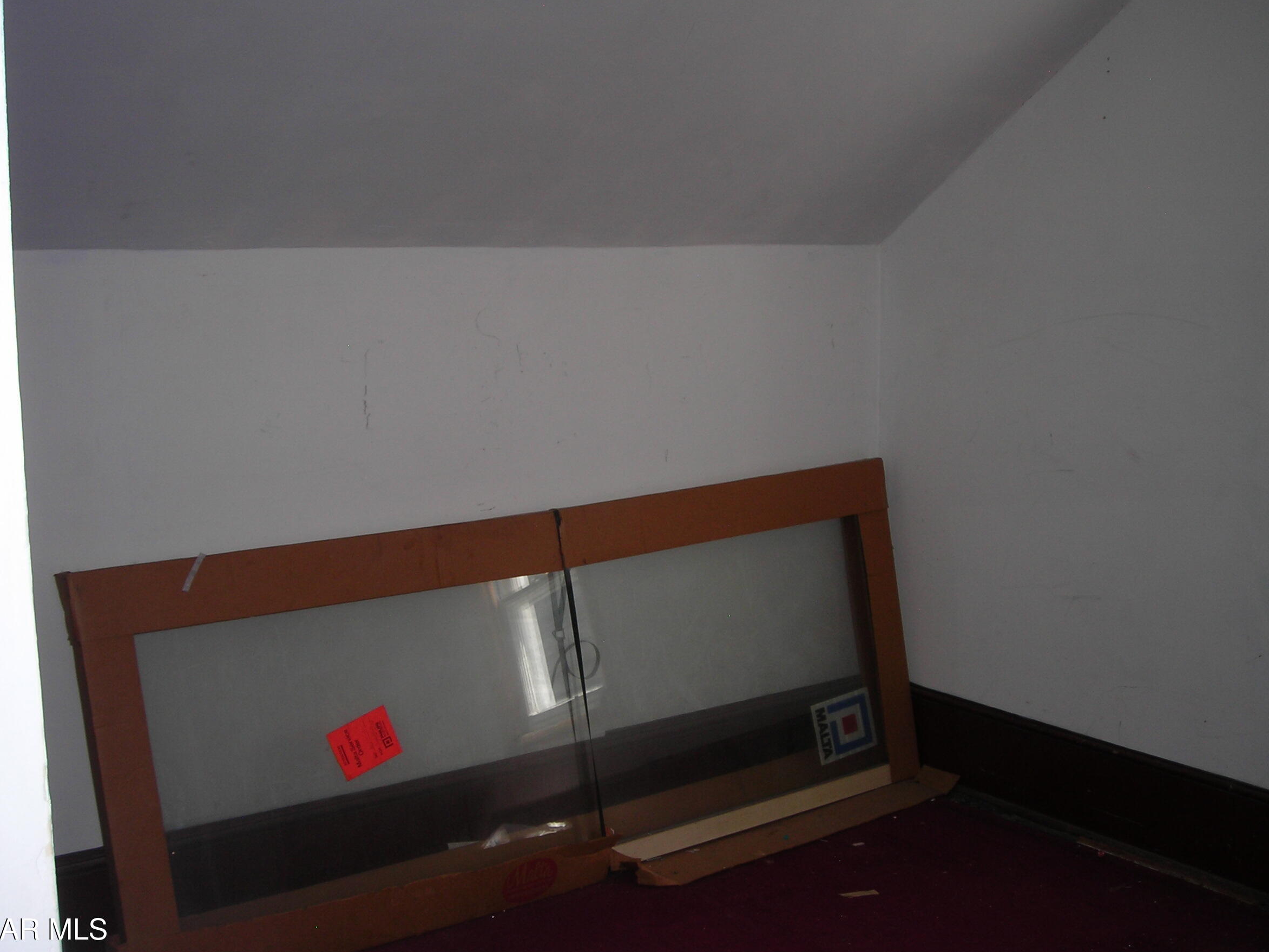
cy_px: 451
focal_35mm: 42
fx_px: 1540
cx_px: 657
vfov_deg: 34.3
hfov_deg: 44.8
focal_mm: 6.3
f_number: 3.2
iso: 50
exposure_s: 1/60.1
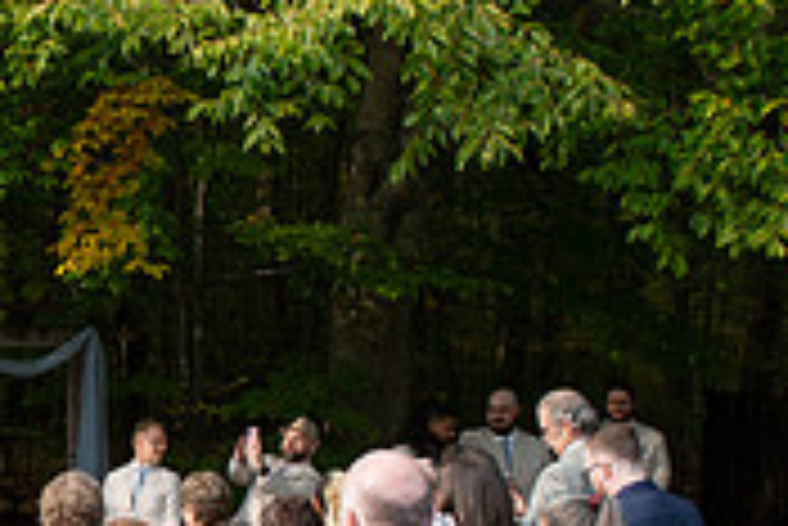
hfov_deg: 23.0
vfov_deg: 16.4
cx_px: -81
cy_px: 427
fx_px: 1818
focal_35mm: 83
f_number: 8
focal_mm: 24
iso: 400
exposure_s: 1/200
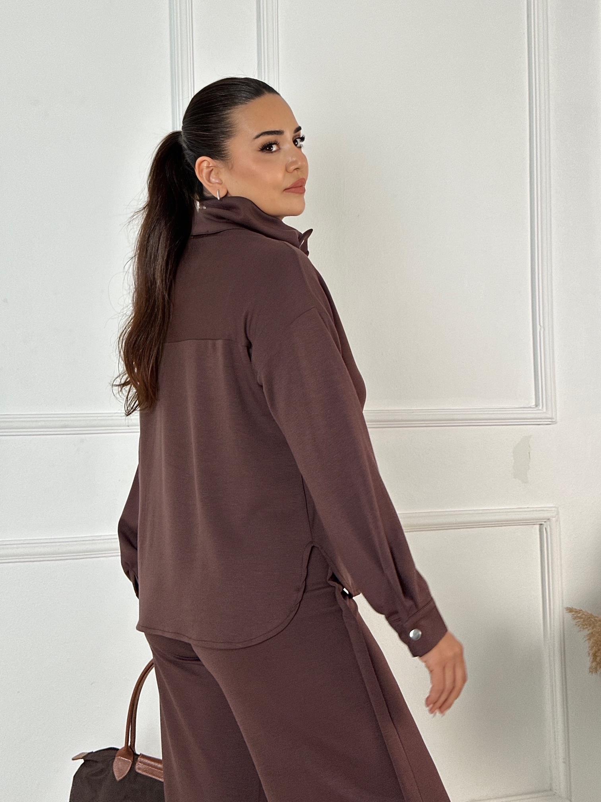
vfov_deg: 39.7
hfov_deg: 30.3
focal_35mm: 48
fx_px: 1111
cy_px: 401
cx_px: 300
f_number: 1.78
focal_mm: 6.86
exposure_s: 1/60
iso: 160
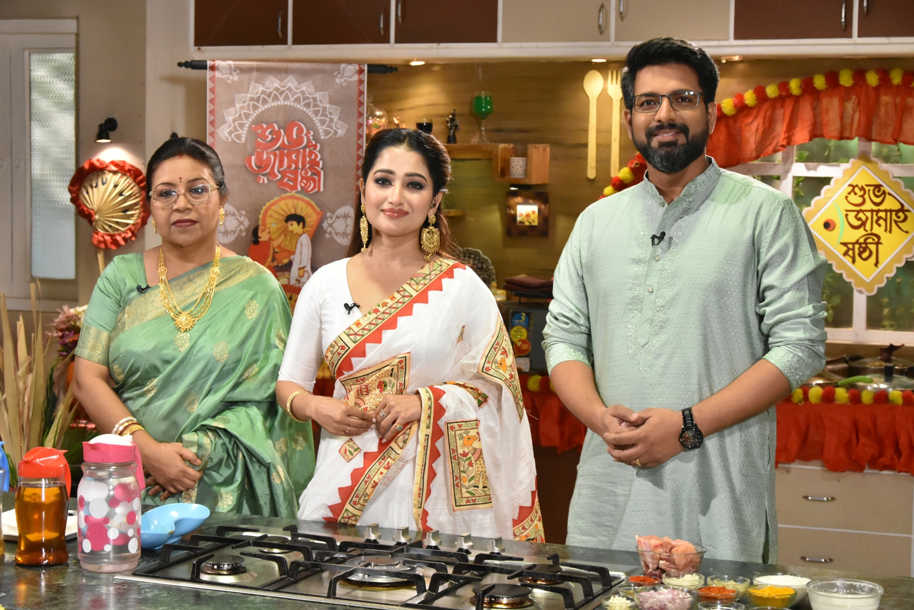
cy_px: 305
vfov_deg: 18.9
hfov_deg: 28.1
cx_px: 457
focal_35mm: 72
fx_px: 1828
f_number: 5.6
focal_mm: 48
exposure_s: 1/60
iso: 3200
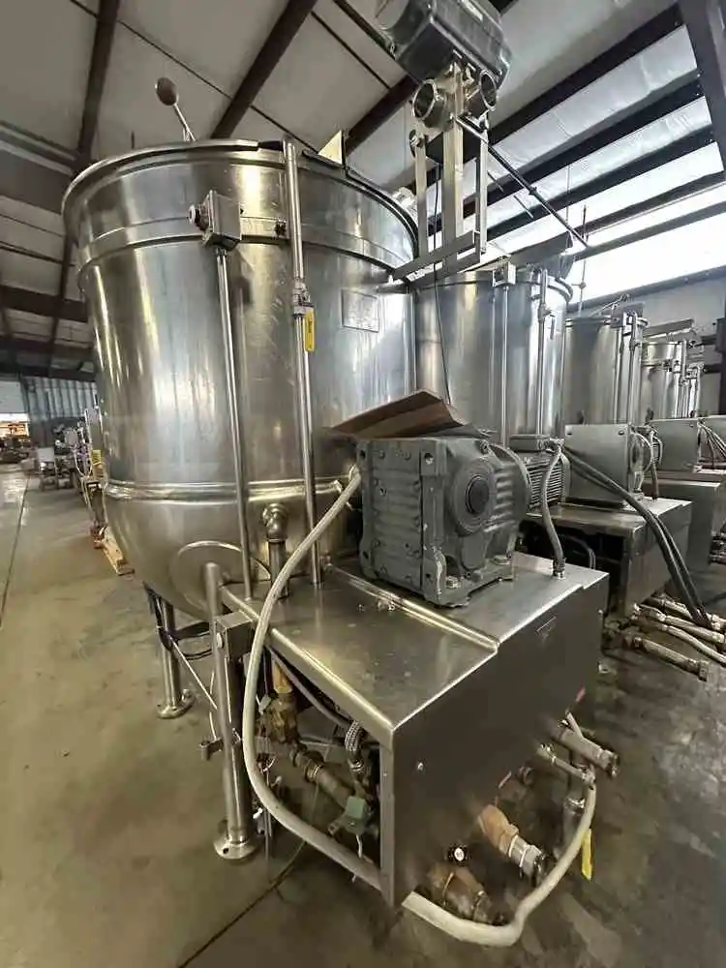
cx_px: 363
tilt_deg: -7.1
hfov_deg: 85.7
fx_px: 391
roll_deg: +0.7
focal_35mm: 14
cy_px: 484
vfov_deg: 102.1
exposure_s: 1/60
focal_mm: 2.22
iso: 1250
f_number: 2.2
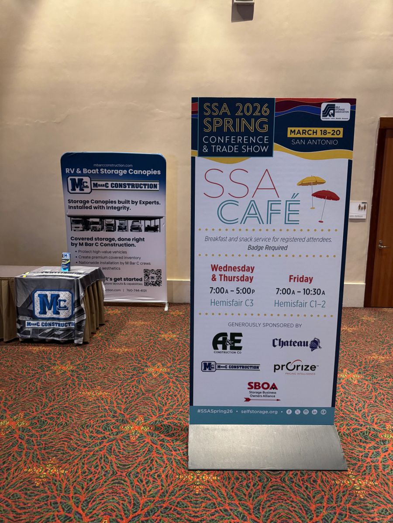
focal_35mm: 24
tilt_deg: -7.1
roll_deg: +1.9
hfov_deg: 56.8
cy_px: 262
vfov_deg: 71.6
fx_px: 363
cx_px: 196
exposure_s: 1/40
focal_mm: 6.76
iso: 640
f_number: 1.78
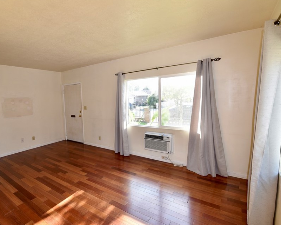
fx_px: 150
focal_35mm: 18
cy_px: 115
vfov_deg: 73.8
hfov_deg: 84.9
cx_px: 107
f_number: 5.6
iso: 560
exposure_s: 1/125
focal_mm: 15
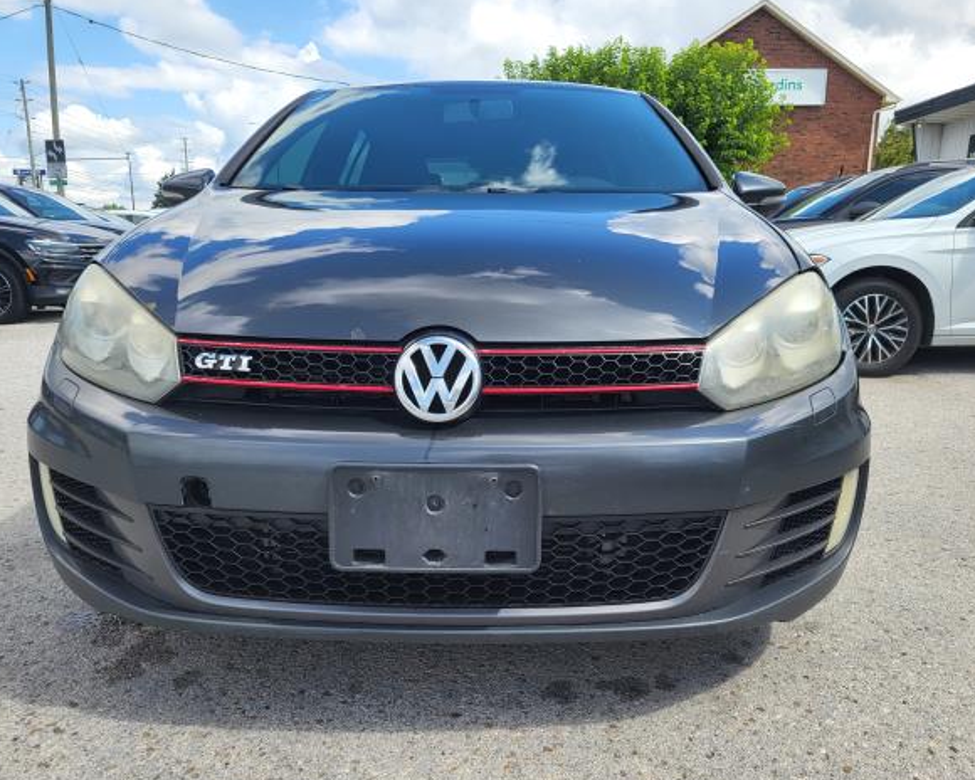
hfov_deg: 62.2
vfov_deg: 51.5
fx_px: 808
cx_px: 484
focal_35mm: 28
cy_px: 397
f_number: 1.8
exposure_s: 1/1350
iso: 40
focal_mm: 5.4
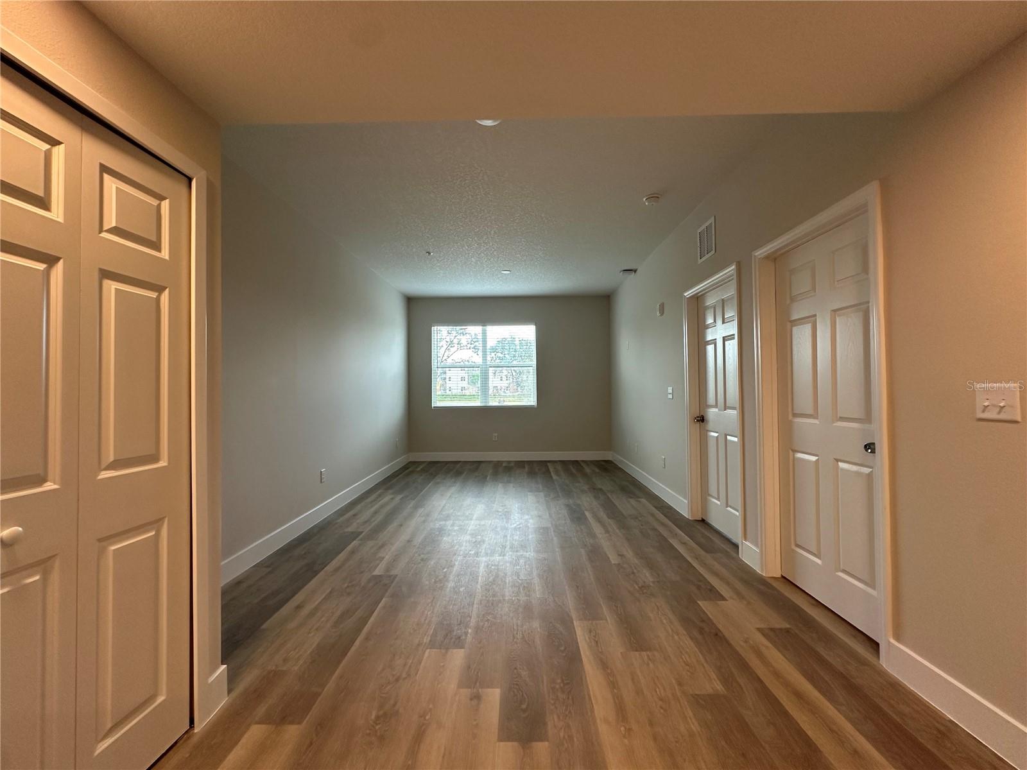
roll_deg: +0.3
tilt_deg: +0.8
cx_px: 514
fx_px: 415
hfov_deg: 102.1
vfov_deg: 85.7
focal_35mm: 14
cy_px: 385
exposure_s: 1/120
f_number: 2.2
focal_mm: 2.22
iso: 160
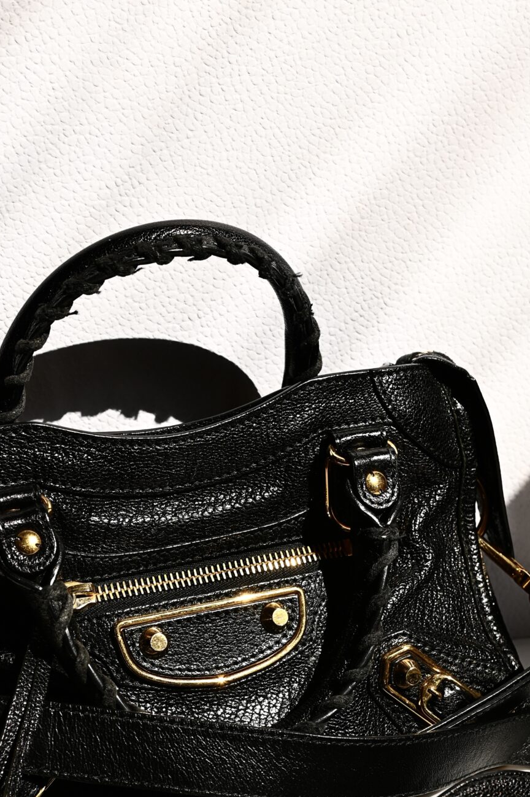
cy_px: 576
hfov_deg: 19.7
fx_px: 1526
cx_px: 233
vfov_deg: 28.9
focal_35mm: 69
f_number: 8
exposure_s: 1/400
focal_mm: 35
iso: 100
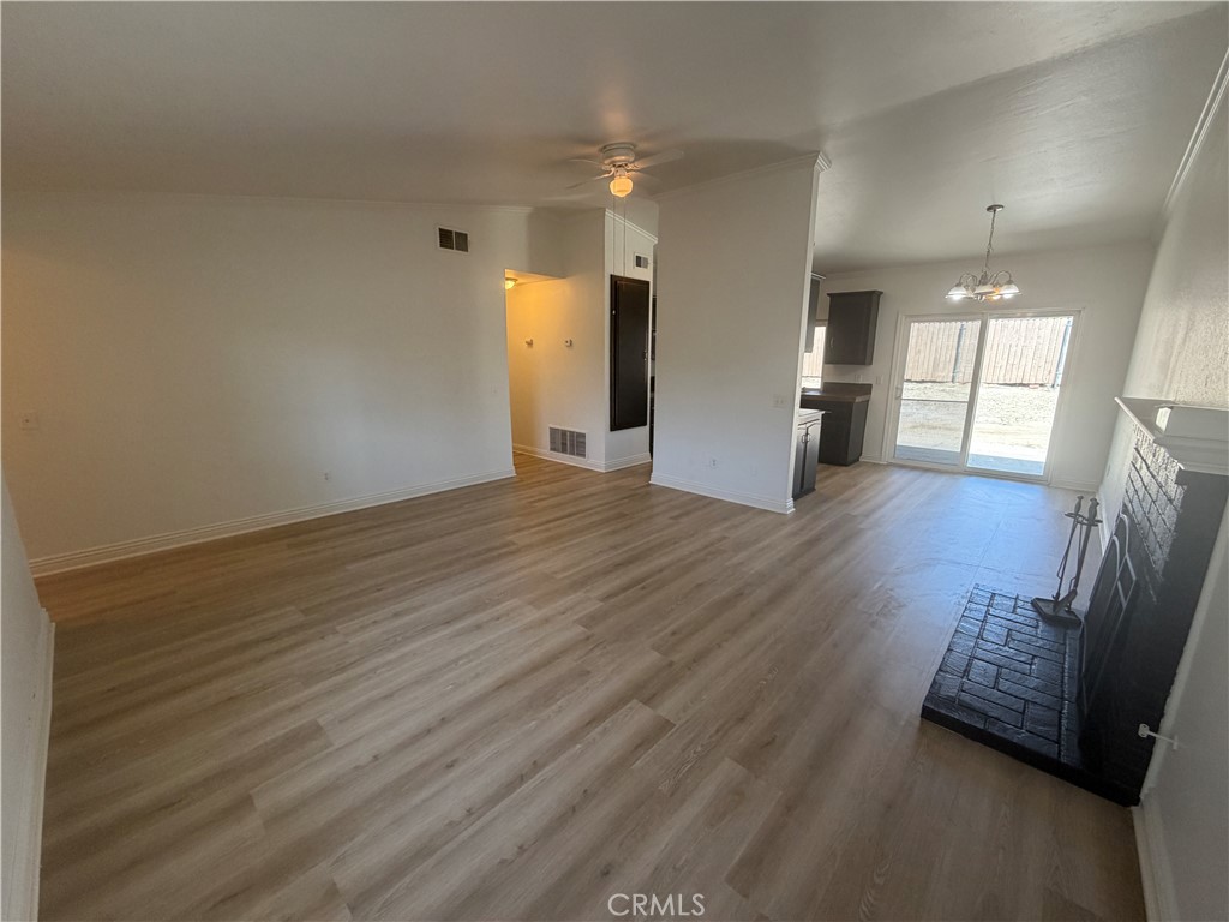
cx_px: 614
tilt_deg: -11.7
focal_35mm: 14
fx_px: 497
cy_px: 461
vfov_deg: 85.7
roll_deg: +0.5
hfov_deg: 102.1
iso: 160
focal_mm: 2.22
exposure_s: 1/120
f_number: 2.2
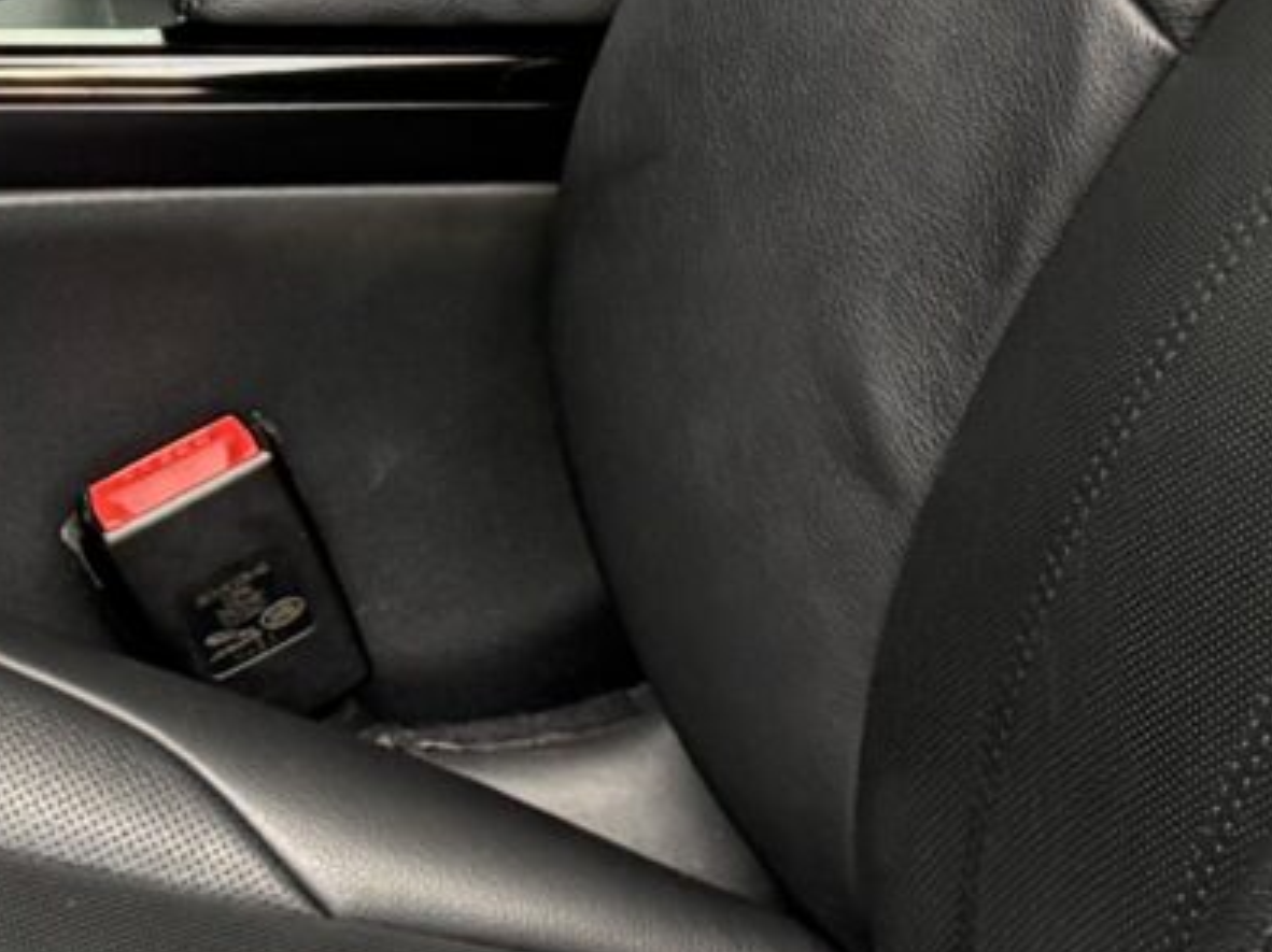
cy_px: -190
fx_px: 5729
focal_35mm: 156
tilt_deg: -16.6
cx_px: -303
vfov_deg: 9.4
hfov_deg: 12.3
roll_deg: -1.9
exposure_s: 1/86
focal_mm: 6.76
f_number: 1.78
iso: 200
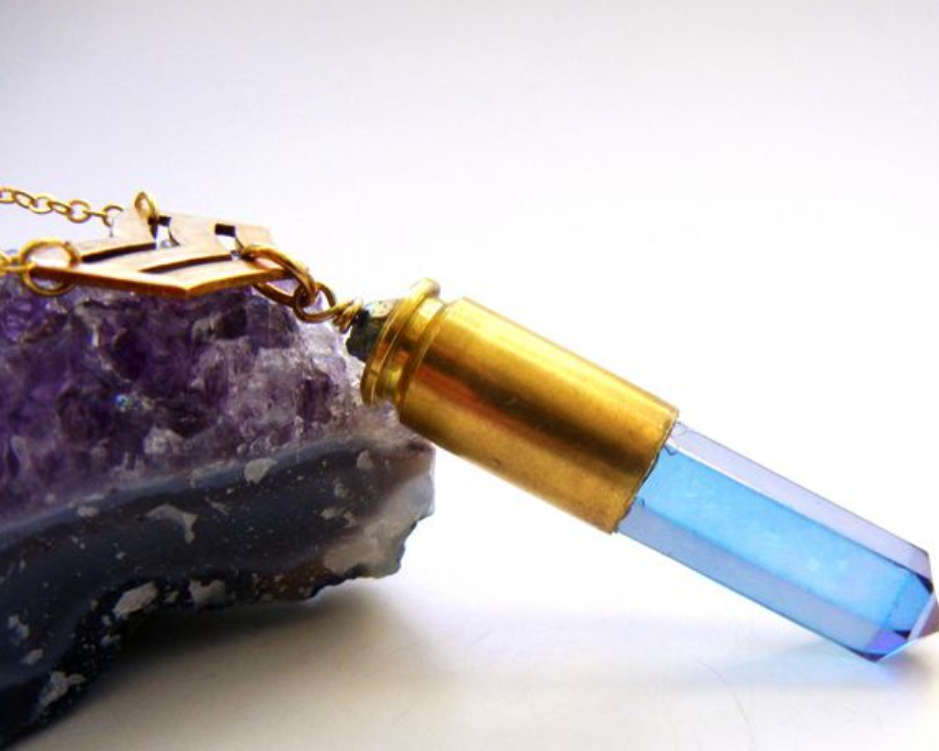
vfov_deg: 36.3
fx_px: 1140
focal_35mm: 41
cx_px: 594
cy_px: 455
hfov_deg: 44.4
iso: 192
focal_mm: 5.4
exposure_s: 1/30
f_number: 3.5
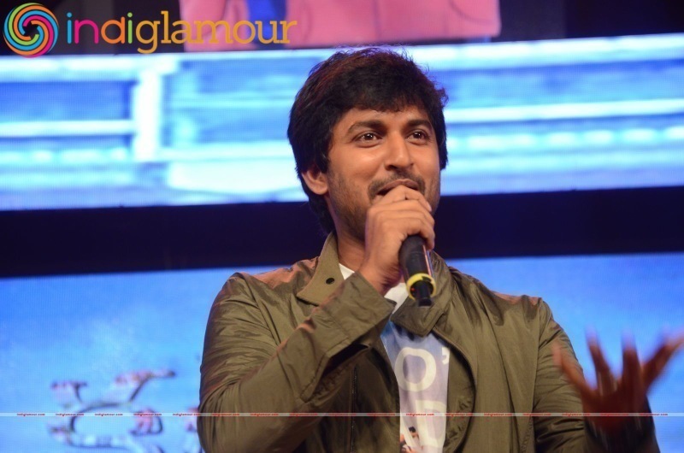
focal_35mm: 147
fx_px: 2787
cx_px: 342
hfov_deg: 14.0
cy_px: 226
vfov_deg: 9.3
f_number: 5.6
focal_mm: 98
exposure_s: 1/60
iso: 1000
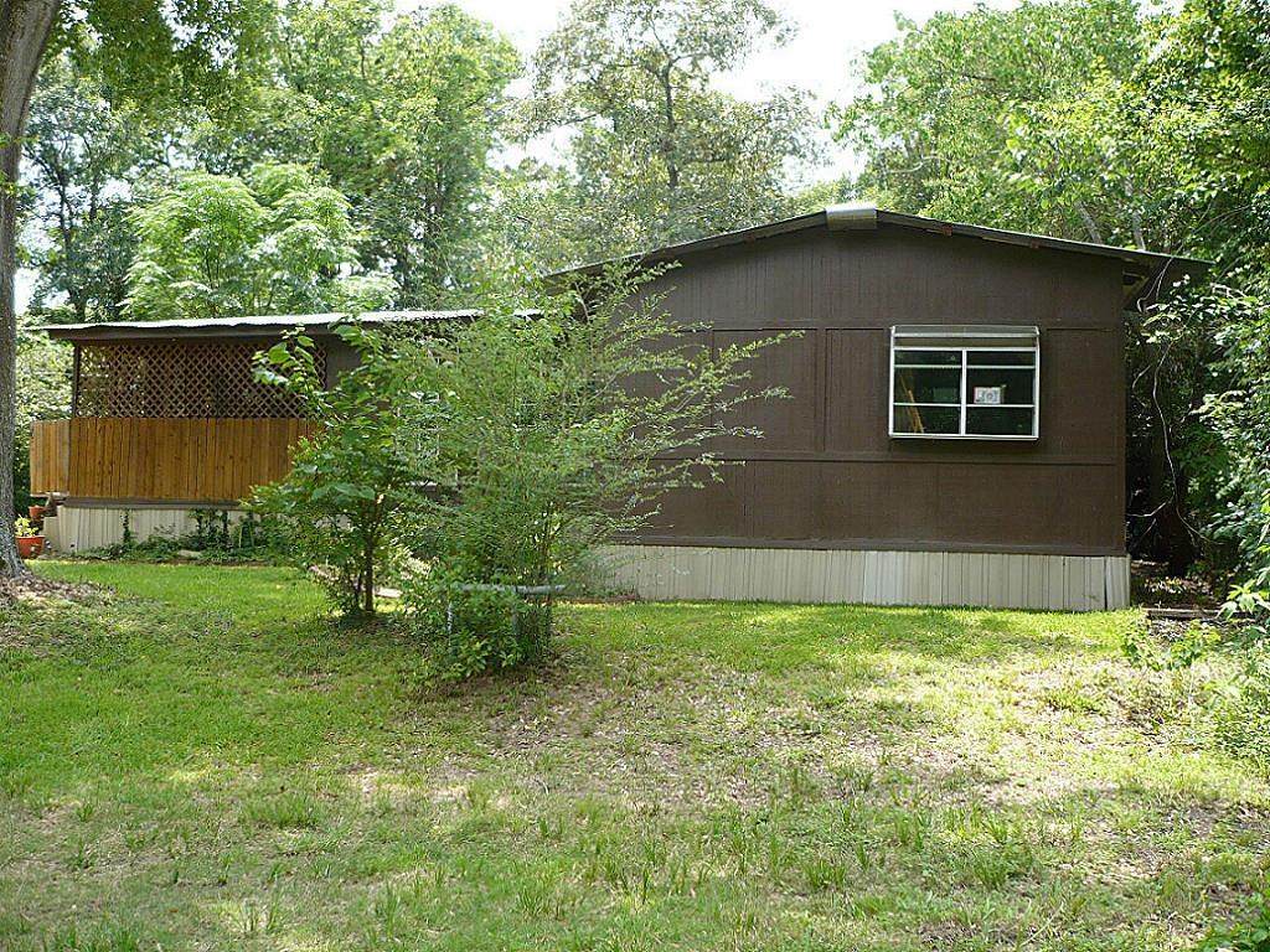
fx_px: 1284
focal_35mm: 35
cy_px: 476
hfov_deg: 52.6
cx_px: 635
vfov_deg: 40.7
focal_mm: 5.8
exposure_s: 1/320
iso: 100
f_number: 2.8
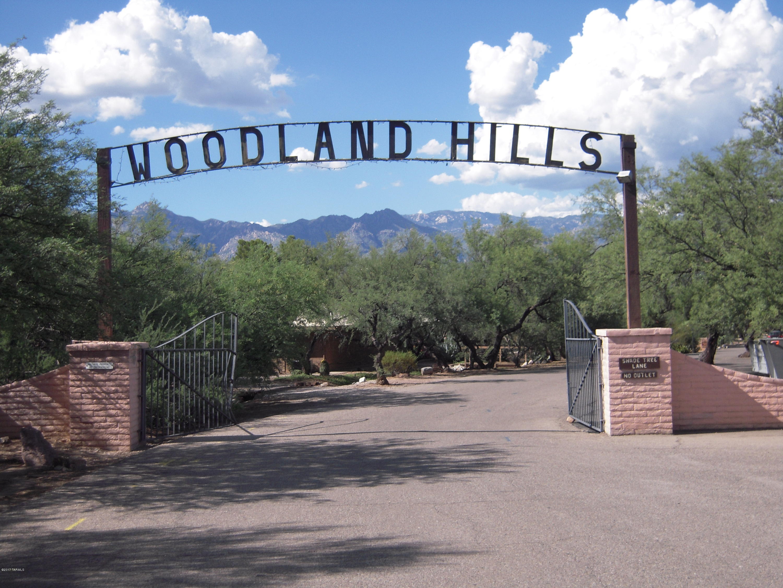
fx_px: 1131
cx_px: 392
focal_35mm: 50
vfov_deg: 29.1
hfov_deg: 38.2
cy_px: 294
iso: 100
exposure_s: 1/320
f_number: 7
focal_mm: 8.9
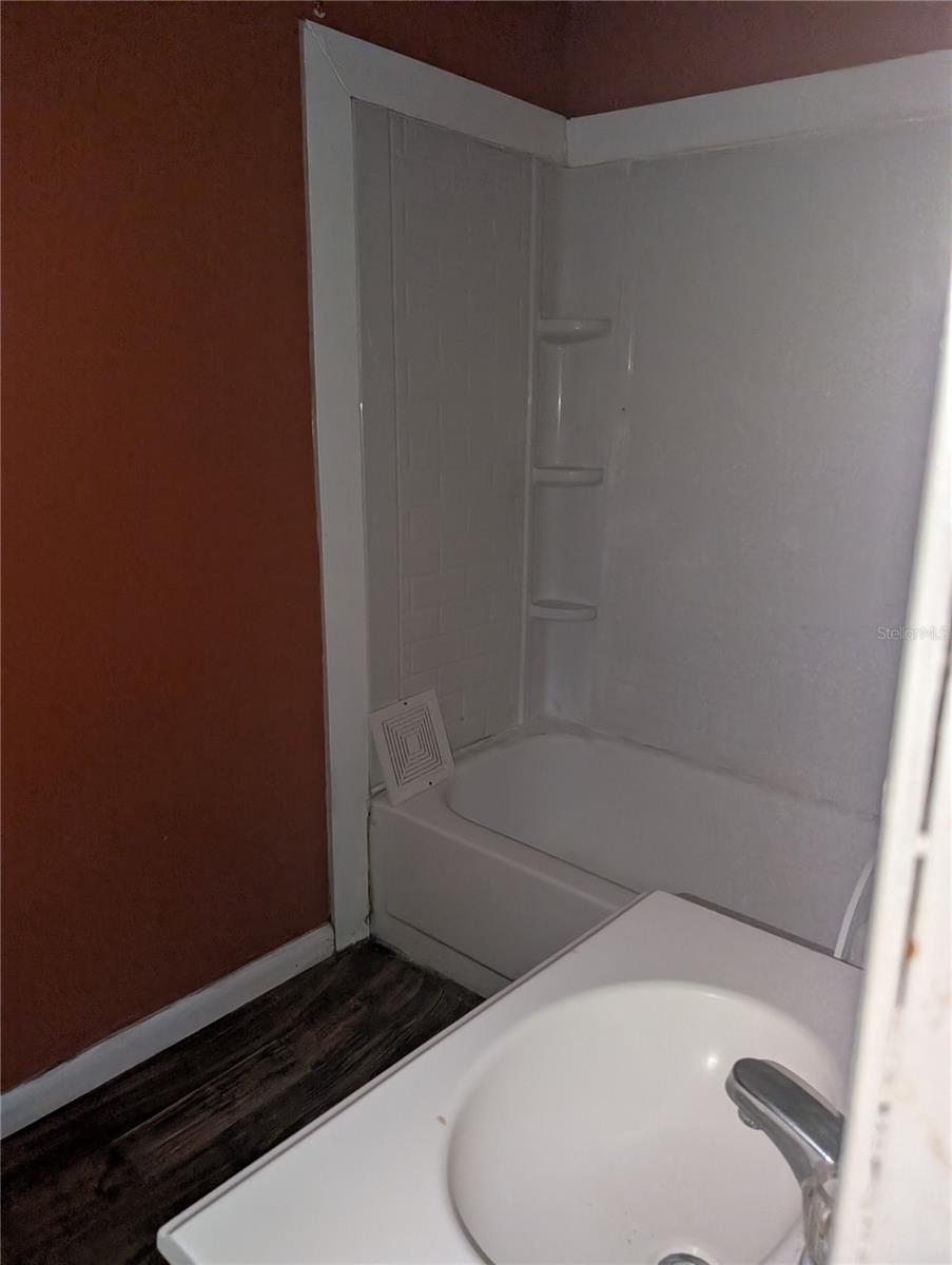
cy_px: 632
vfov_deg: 71.5
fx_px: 878
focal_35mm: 24
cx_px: 476
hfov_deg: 56.9
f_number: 1.68
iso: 535
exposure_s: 1/192
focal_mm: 6.9
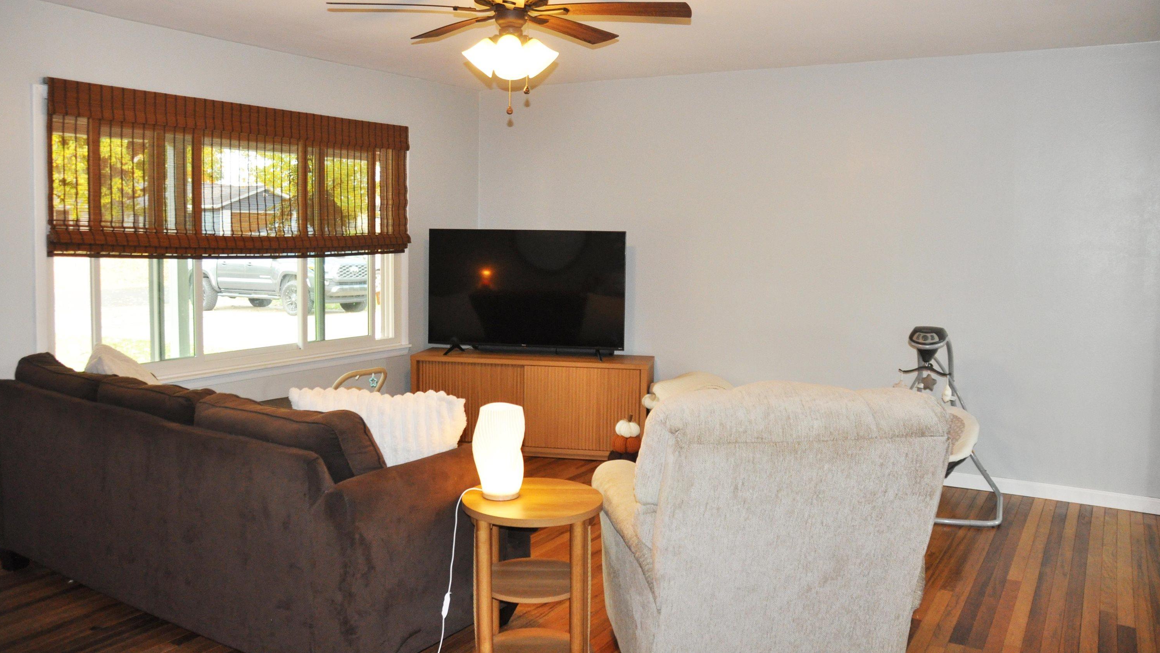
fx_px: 892
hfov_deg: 66.1
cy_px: 277
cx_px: 574
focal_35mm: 29
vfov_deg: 40.1
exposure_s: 1/100
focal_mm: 18
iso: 800
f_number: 3.5
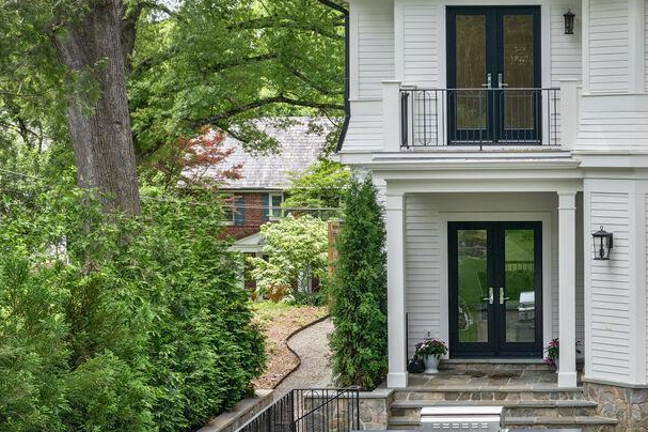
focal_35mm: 94
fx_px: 1691
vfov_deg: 14.5
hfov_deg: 21.2
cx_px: 602
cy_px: 269
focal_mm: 33
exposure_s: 1/160
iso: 200
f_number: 8
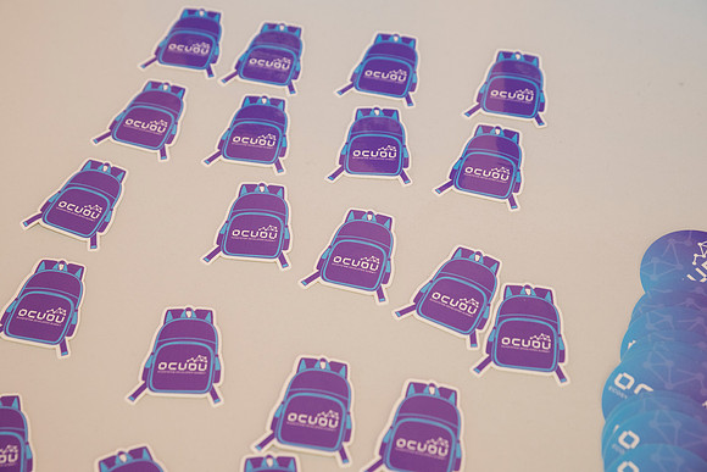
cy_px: 236
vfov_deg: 19.5
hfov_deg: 28.8
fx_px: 1375
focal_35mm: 70
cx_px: 354
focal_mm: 70
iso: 800
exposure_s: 1/200
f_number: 5.6
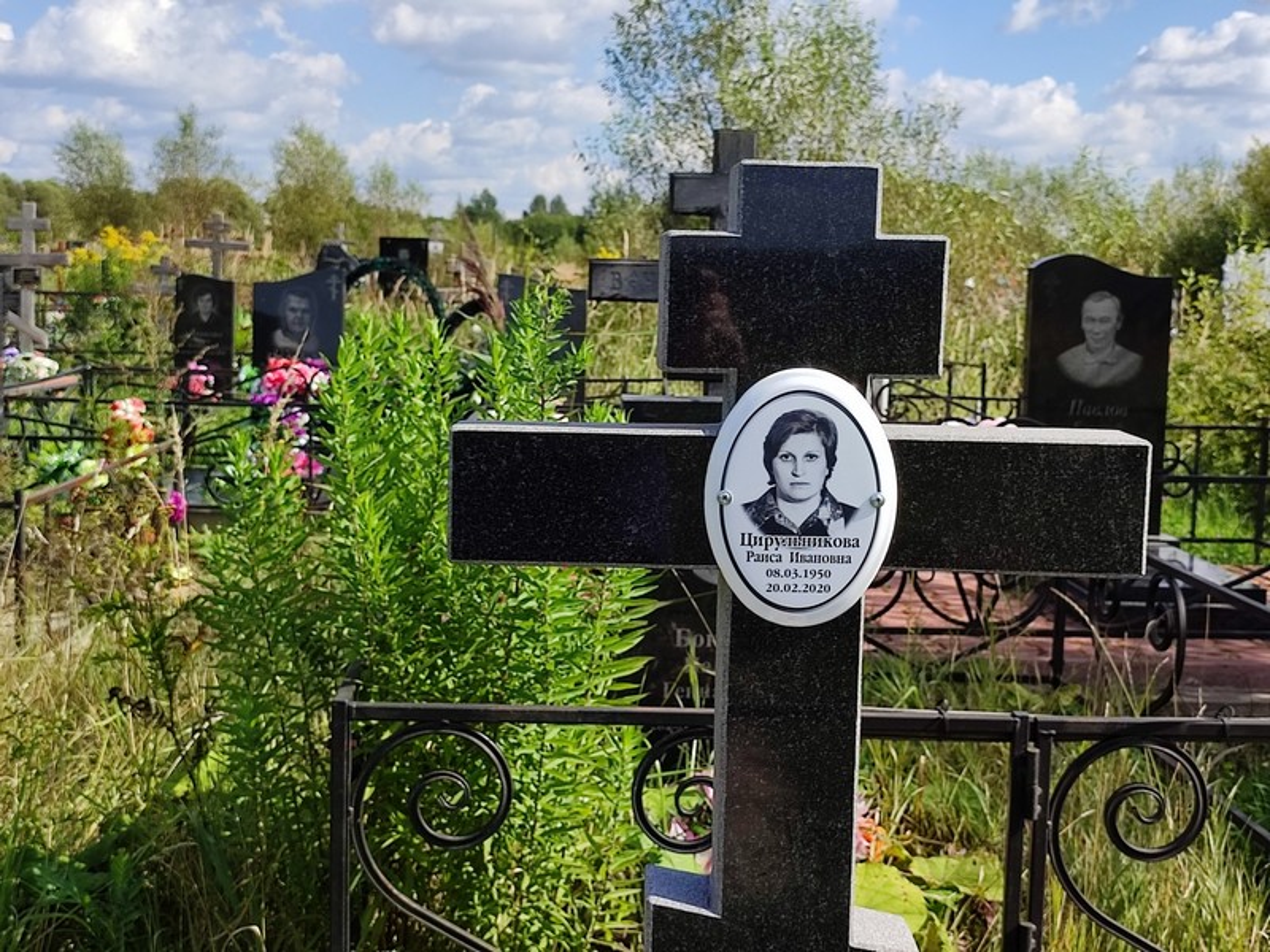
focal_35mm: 25
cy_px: 476
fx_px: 917
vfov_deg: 54.9
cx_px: 635
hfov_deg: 69.4
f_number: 1.9
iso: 50
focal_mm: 6.04
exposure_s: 1/613
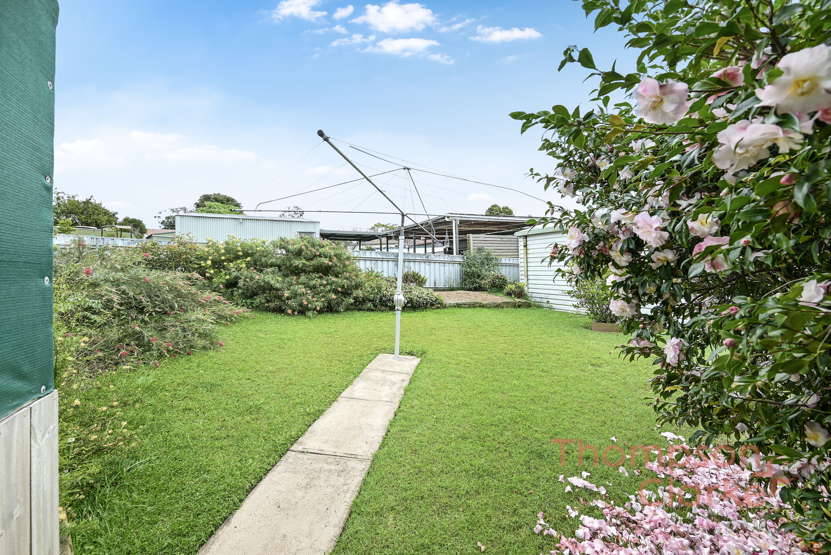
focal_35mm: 15
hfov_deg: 100.4
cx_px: 416
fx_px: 346
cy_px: 278
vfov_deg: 77.4
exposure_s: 1/80
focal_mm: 15
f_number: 5.6
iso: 100
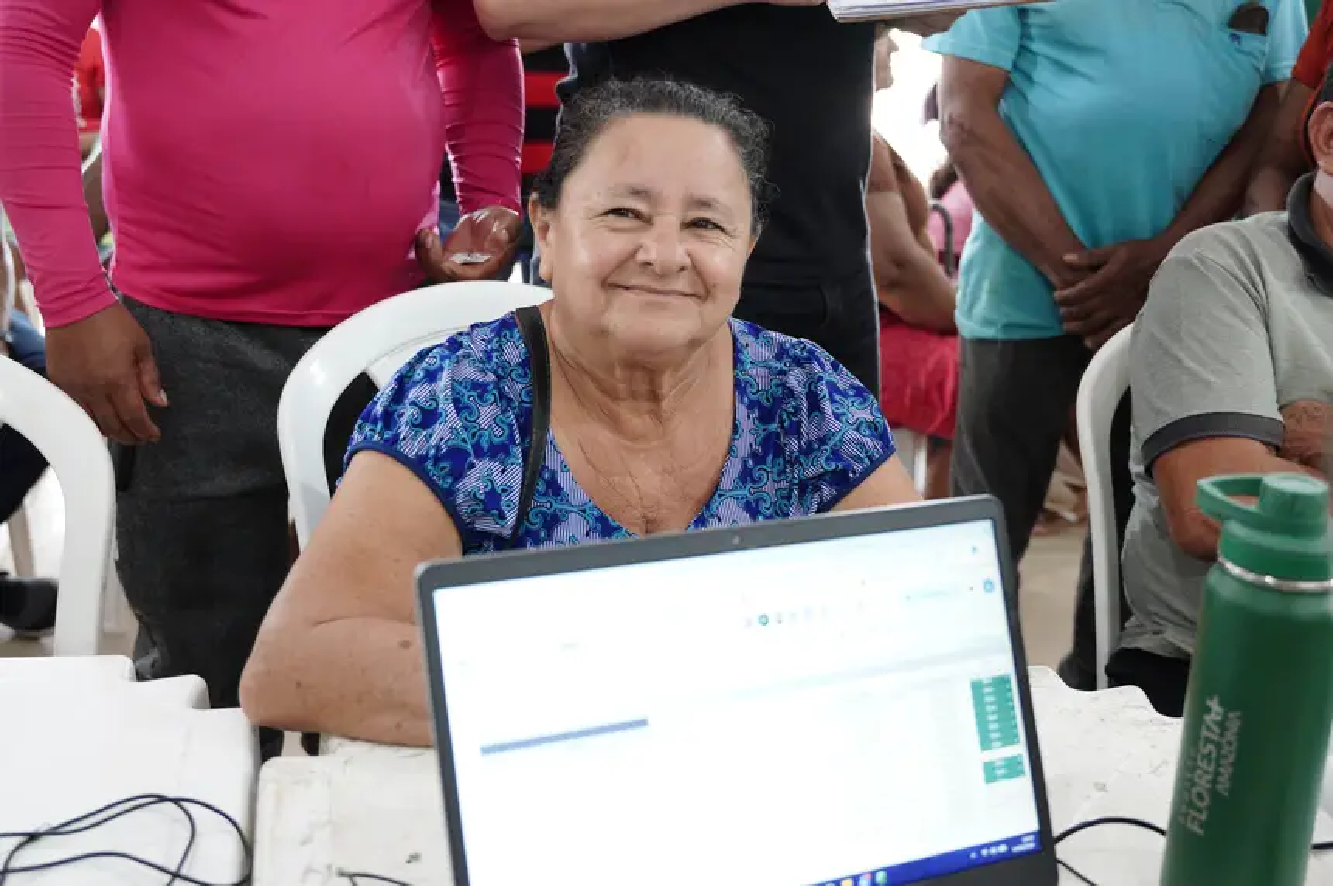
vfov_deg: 30.5
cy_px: 443
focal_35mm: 44
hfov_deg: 44.5
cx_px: 666
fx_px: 1628
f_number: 2.8
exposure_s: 1/125
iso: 3200
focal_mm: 29.5
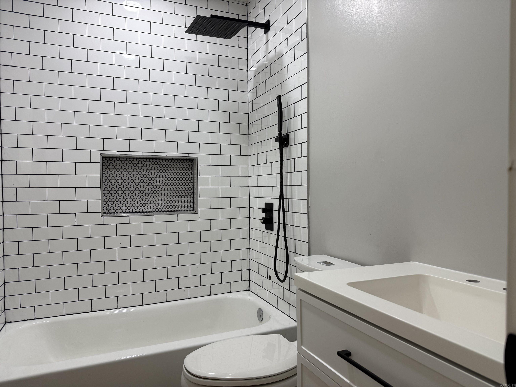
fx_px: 358
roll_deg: +0.5
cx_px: 258
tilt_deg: -0.7
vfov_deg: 56.8
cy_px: 194
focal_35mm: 24
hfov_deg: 71.6
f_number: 1.78
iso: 100
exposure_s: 1/120
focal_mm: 6.76
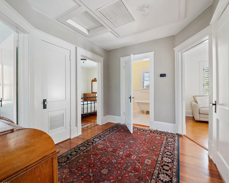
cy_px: 92
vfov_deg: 84.0
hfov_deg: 96.8
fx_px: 102
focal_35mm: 15
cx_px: 118
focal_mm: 7
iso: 200
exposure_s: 1/3
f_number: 7.1
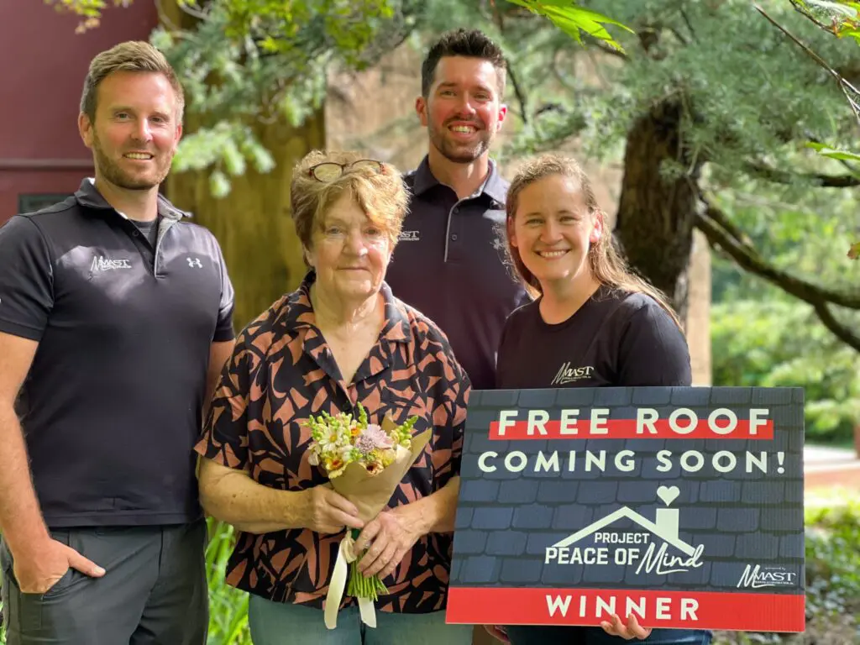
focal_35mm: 77
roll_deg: +1.6
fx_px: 1913
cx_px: 430
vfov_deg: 19.1
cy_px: 322
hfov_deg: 25.3
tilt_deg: -3.3
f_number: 2.8
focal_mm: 9
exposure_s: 1/121
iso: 200
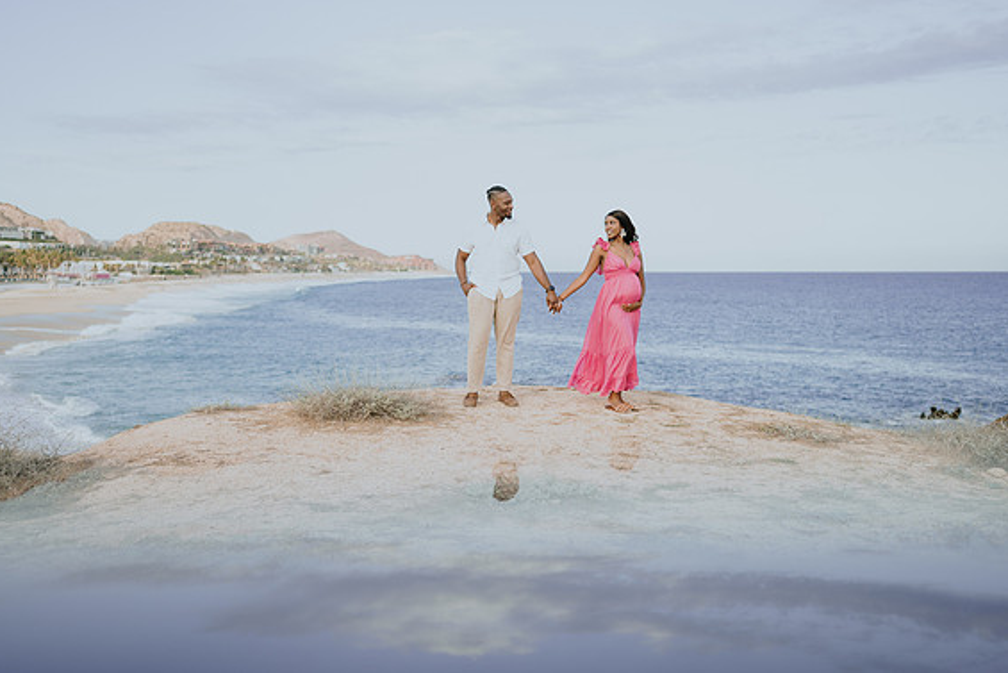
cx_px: 494
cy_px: 329
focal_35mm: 36
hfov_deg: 53.1
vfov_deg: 36.9
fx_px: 1008
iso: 50
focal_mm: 35
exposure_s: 1/640
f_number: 1.8
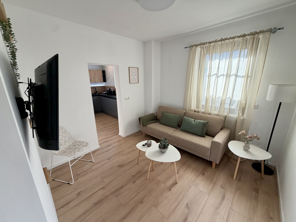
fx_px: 120
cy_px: 111
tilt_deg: -15.2
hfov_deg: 102.1
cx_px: 148
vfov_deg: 85.7
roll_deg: +0.7
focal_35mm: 14
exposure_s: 1/121
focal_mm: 2.22
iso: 80
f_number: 2.2
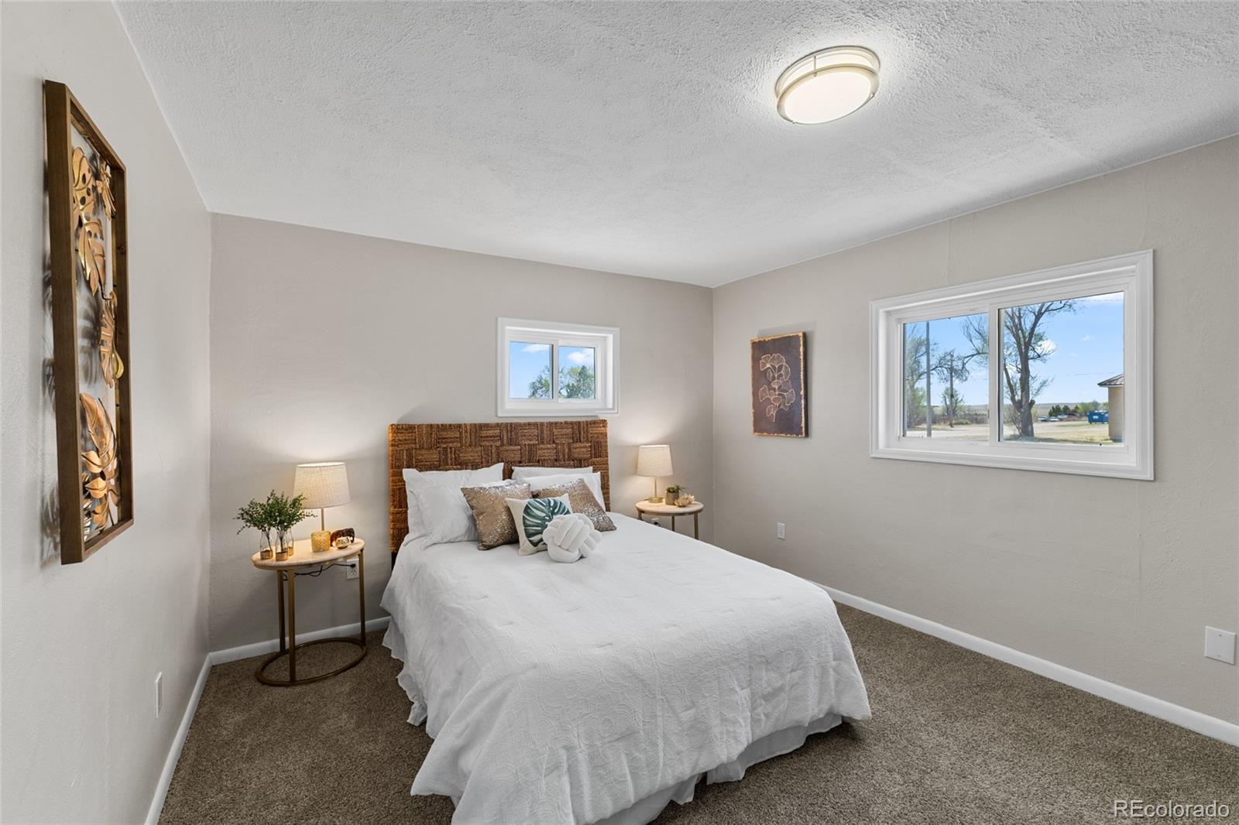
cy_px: 412
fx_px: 516
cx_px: 620
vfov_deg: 77.3
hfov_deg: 100.4
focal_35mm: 15
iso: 500
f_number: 8
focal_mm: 10
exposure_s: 1/5
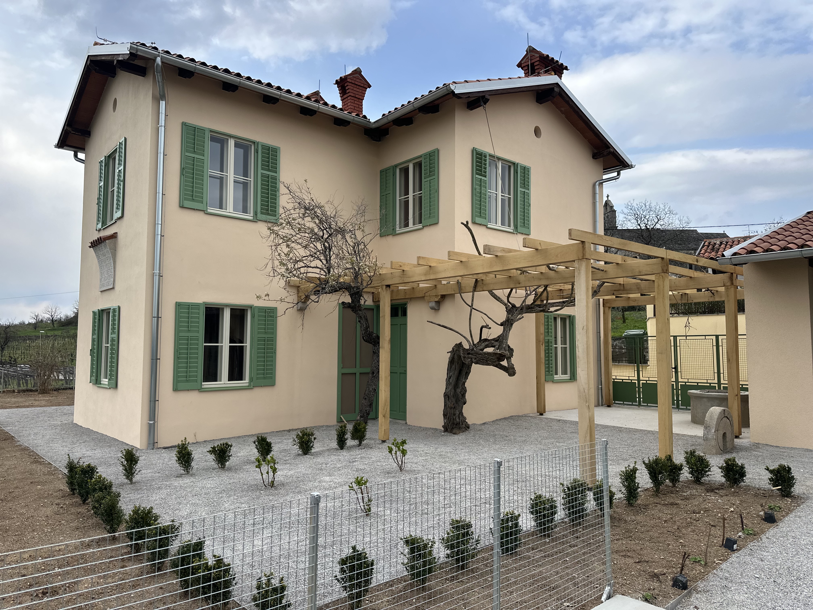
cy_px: 305
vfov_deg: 56.8
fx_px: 564
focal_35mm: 24
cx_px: 406
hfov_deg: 71.6
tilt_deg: +5.2
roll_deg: -0.1
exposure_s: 1/1212
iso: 80
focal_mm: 6.86
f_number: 1.78
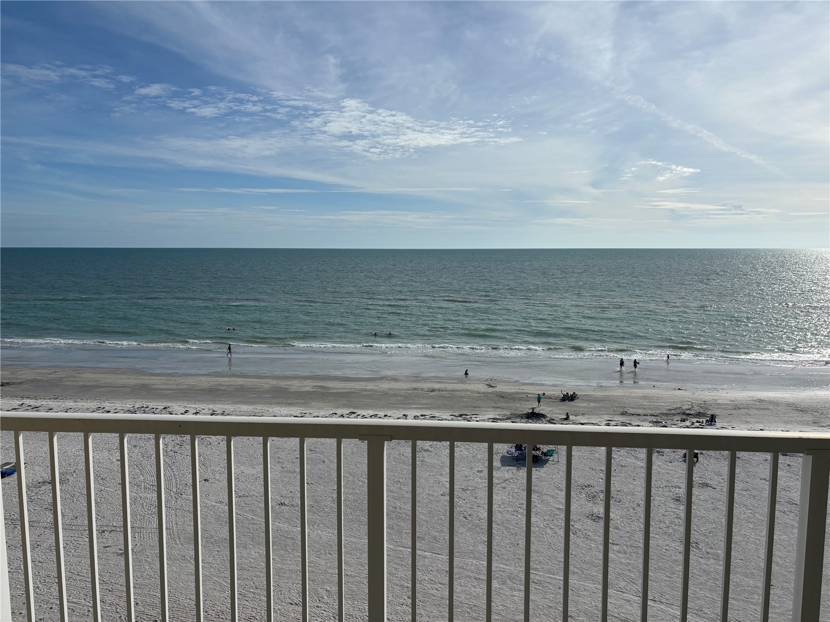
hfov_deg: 67.3
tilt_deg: -5.8
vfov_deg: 53.1
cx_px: 415
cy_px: 311
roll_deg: -0.2
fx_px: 623
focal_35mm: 26
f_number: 1.6
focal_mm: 5.96
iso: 50
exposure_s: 1/9901
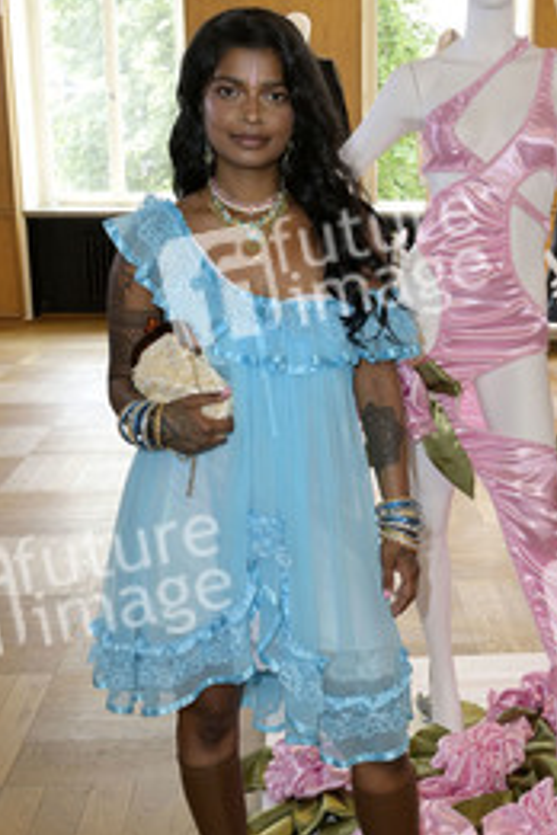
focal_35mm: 49
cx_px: 416
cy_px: 432
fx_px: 1137
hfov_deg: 27.2
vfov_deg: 40.3
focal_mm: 32
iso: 1250
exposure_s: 1/200
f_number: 7.1
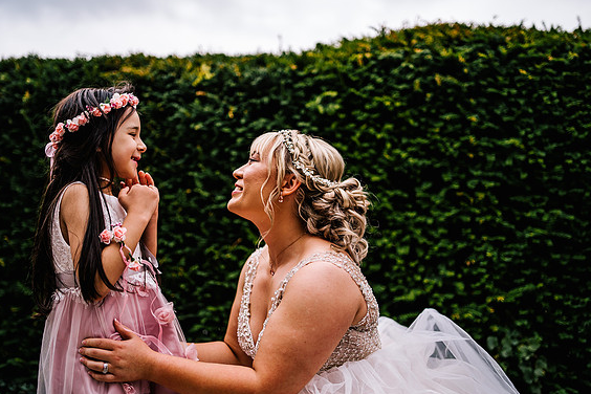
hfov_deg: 53.1
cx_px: 291
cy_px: 196
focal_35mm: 36
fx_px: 591
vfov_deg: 36.9
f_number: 1.4
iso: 100
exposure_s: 1/1600
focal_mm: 35
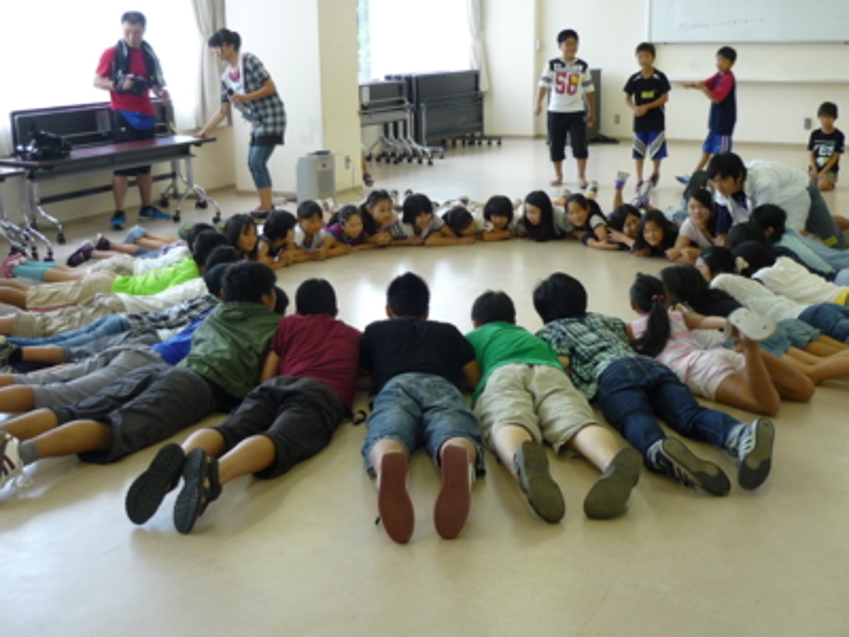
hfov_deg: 43.9
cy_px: 318
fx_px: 1055
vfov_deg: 33.6
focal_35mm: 43
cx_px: 424
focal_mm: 5.5
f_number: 2.8
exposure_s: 1/50
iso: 100
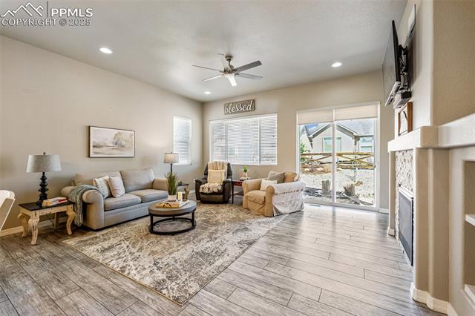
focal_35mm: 15
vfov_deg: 77.3
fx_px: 198
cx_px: 238
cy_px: 158
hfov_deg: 100.4
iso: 400
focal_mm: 15
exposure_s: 1/200
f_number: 7.1
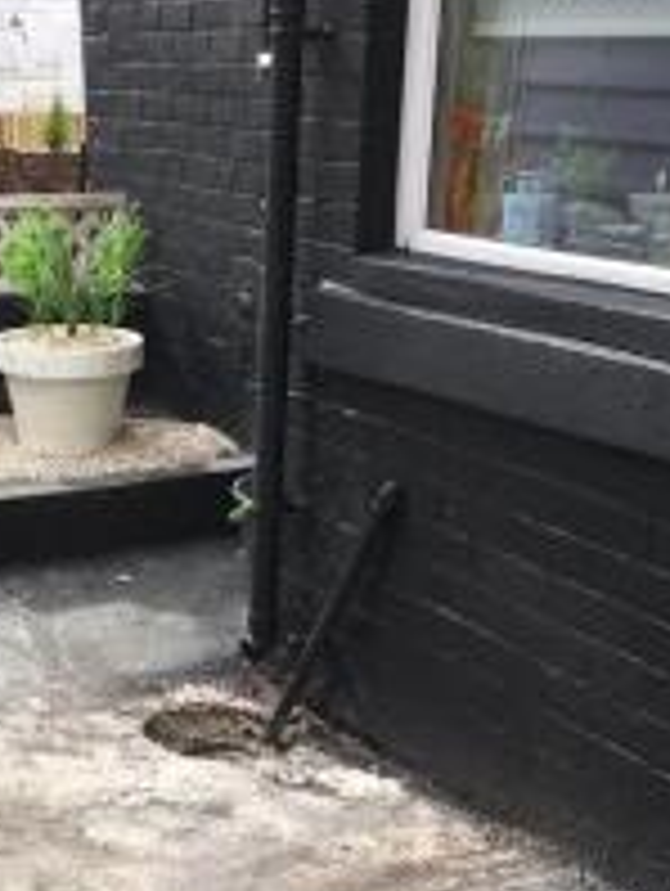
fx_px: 1648
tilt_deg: -17.4
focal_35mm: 64
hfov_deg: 22.5
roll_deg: +0.8
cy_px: 565
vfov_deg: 30.1
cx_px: 90
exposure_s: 1/351
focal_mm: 4.15
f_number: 2.2
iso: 25
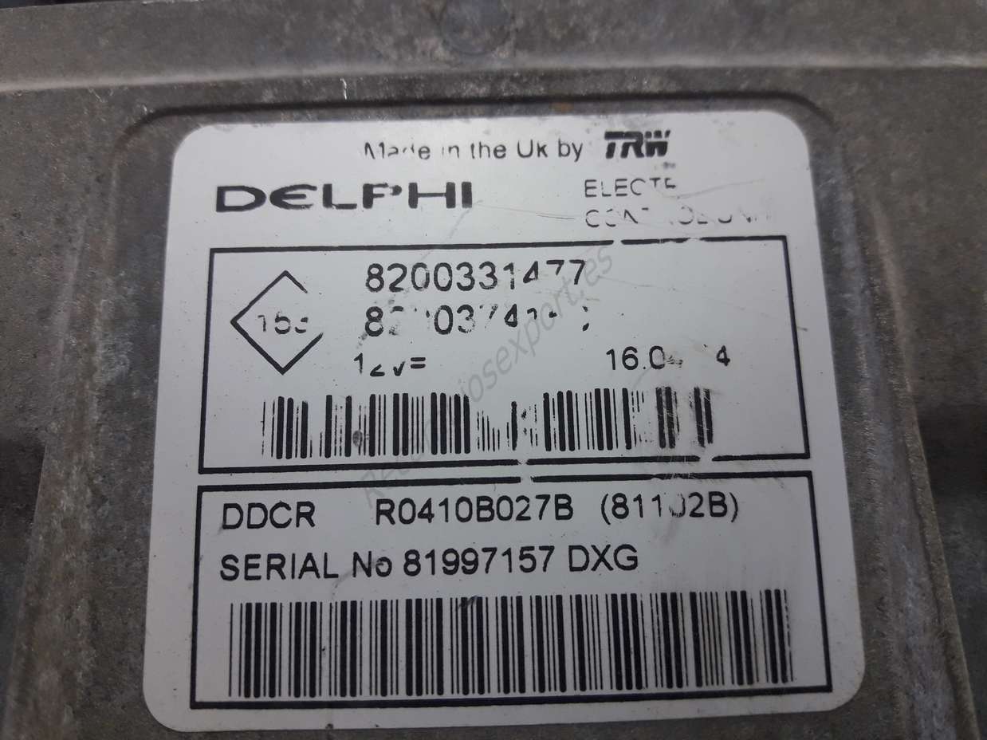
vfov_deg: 49.7
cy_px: 370
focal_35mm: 28
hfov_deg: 63.5
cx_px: 494
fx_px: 798
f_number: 1.9
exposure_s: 1/100
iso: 64
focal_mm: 3.7
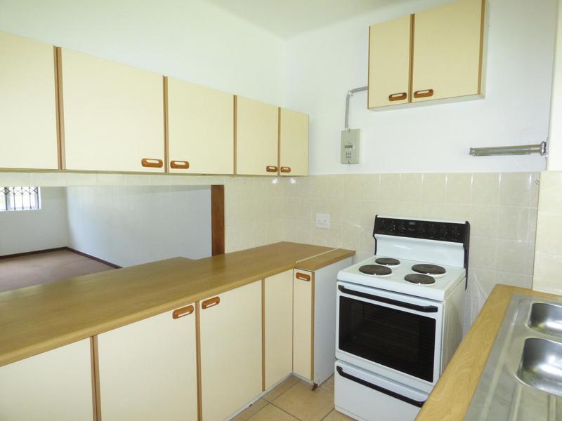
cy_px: 210
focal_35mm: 20
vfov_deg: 66.0
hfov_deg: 81.7
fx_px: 325
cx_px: 281
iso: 400
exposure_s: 1/50
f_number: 4.5
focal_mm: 3.58
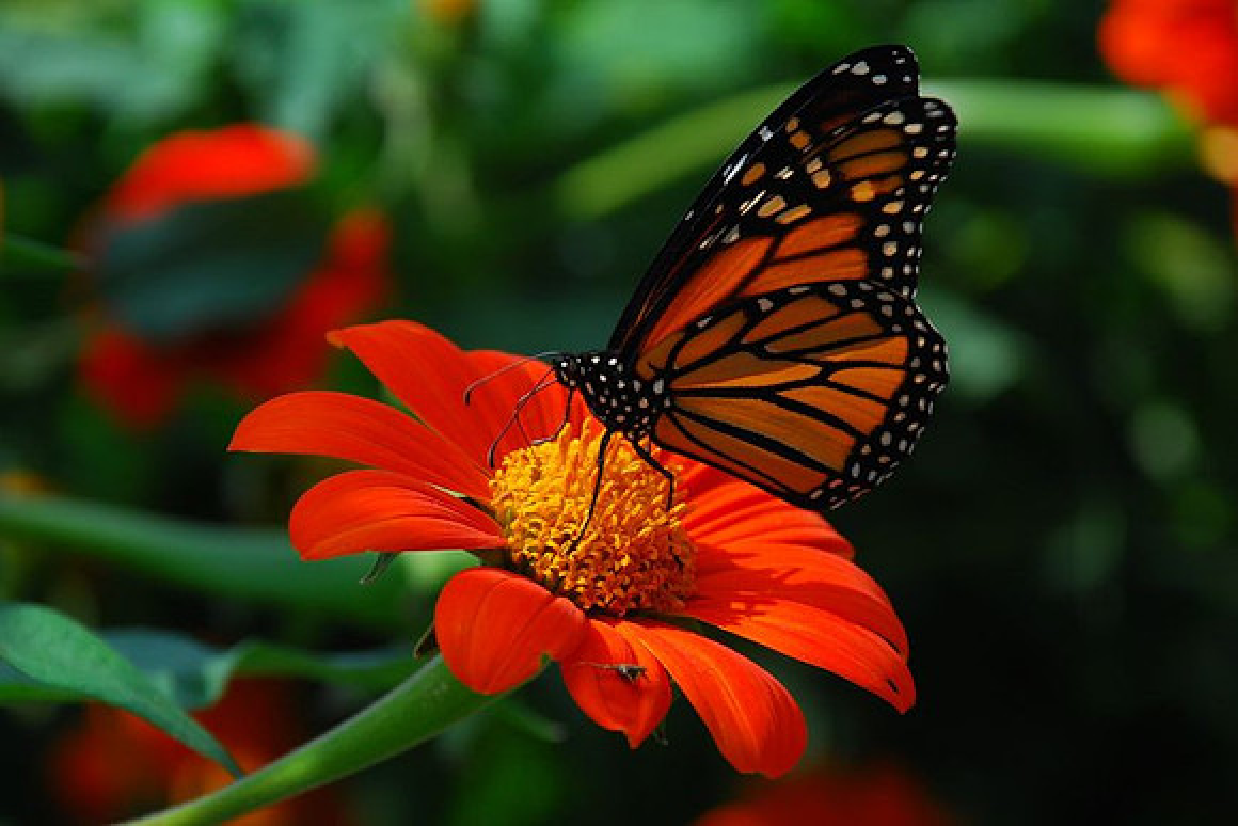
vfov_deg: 6.8
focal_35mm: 202
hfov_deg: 10.2
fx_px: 6965
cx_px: 619
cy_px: 413
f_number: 5.6
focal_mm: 135
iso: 200
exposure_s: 1/400
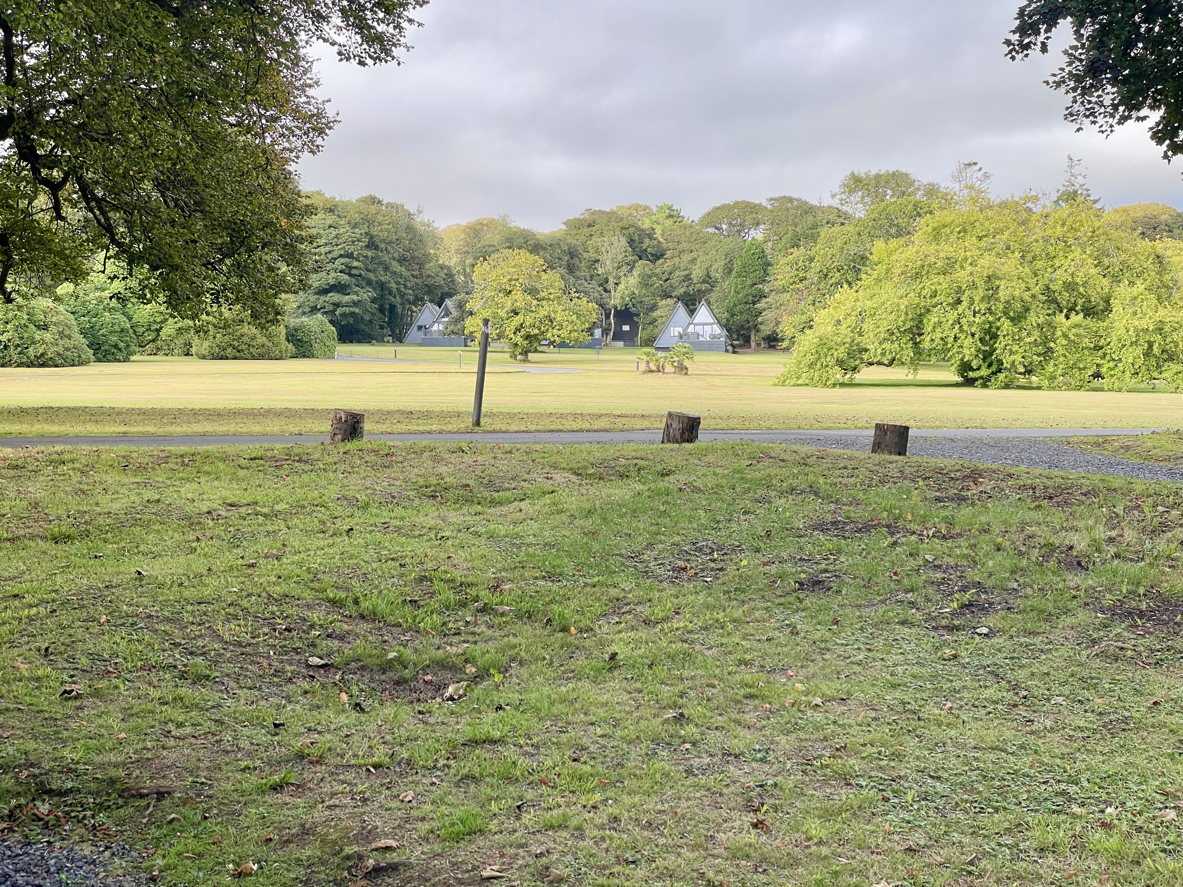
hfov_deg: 36.8
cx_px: 592
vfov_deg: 28.0
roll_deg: +0.0
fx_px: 1777
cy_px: 444
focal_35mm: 52
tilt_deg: -0.2
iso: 25
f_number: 2
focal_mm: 6
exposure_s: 1/188
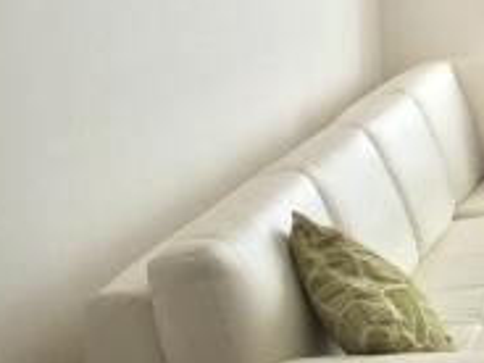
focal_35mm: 101
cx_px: 826
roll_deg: -0.8
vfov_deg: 14.6
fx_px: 1412
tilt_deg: -10.2
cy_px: 74
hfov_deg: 16.7
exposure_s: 1/60
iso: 50
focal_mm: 4.15
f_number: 2.2
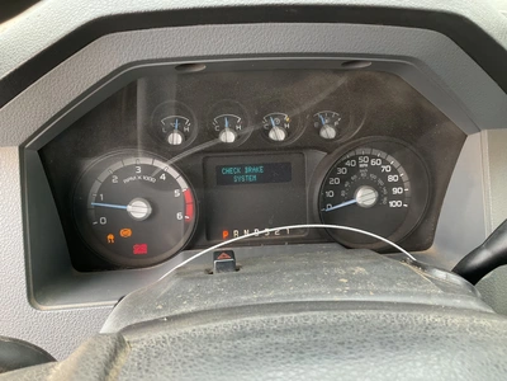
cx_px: 254
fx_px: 425
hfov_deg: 61.7
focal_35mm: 29
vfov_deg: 48.2
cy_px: 190
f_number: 1.8
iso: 64
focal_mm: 3
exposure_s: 1/66
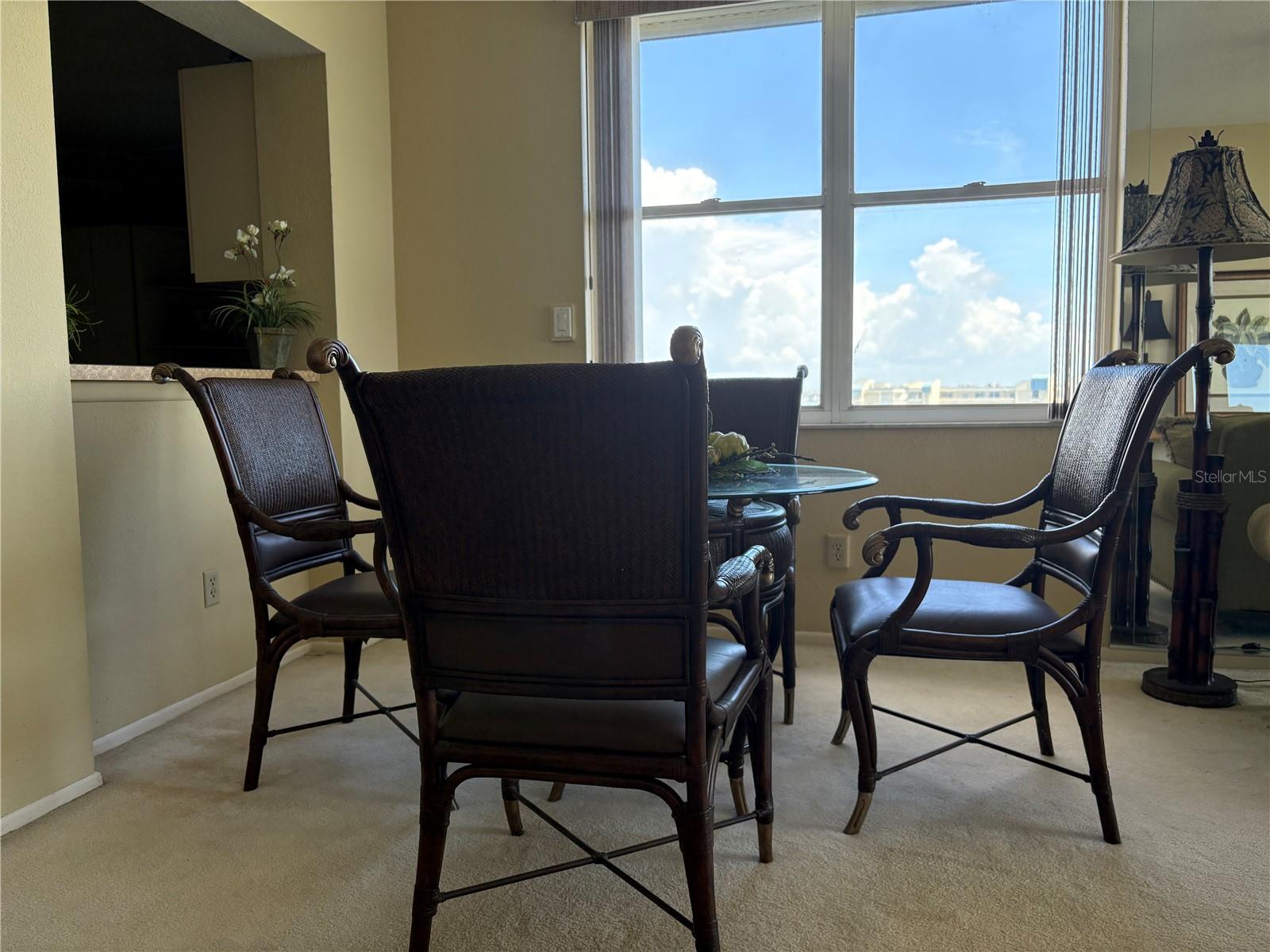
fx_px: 954
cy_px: 476
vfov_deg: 53.1
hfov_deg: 67.3
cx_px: 635
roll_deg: +1.7
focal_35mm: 26
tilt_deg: -4.9
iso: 125
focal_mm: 5.96
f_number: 1.6
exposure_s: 1/232
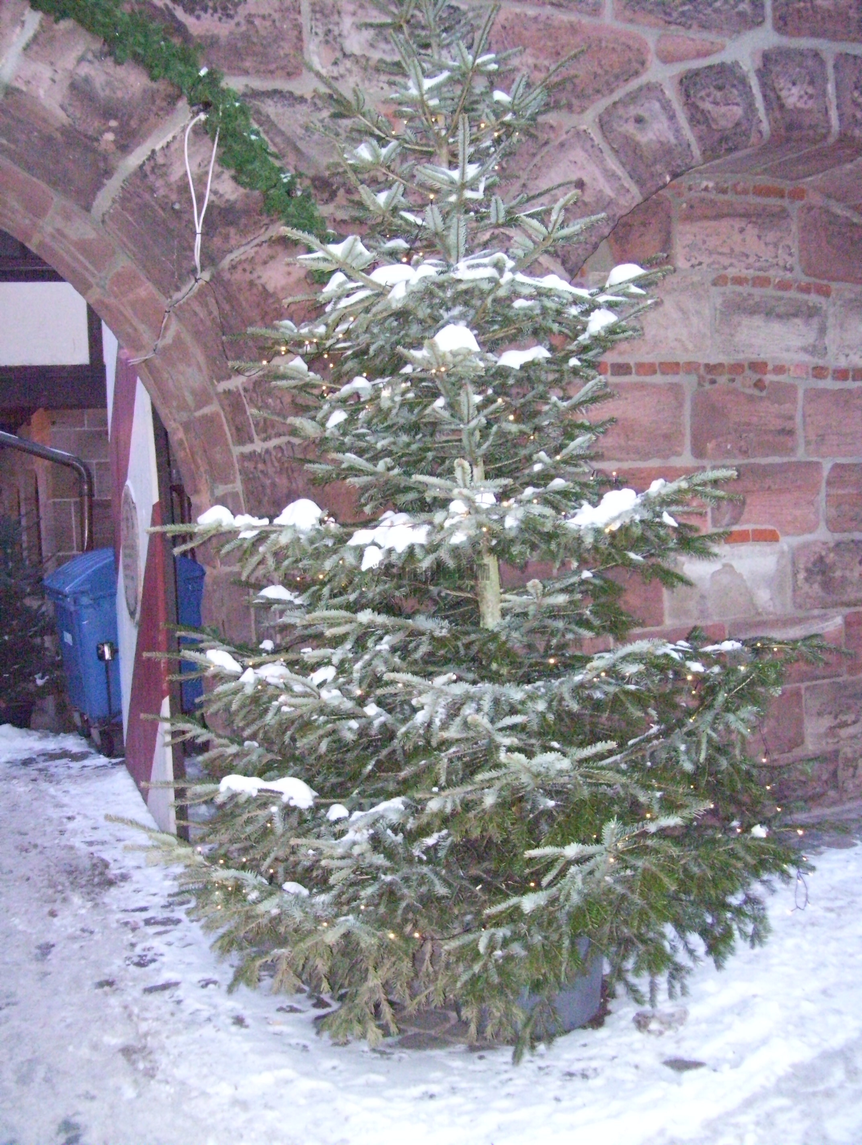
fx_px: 1192
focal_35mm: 36
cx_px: 431
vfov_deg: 51.3
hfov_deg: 39.7
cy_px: 572
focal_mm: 6
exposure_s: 1/125
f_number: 2.7
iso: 1250
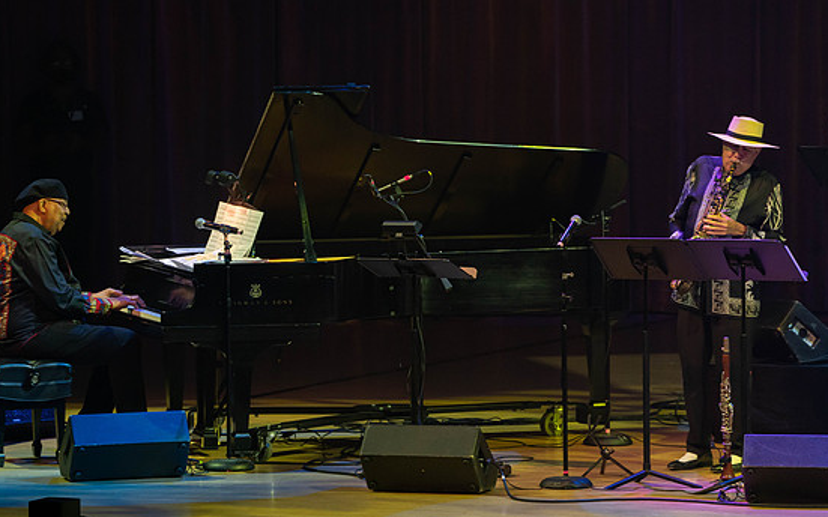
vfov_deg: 4.5
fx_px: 6519
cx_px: 399
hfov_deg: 7.3
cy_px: 276
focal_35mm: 289
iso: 3200
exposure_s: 1/200
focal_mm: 259
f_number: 5.6
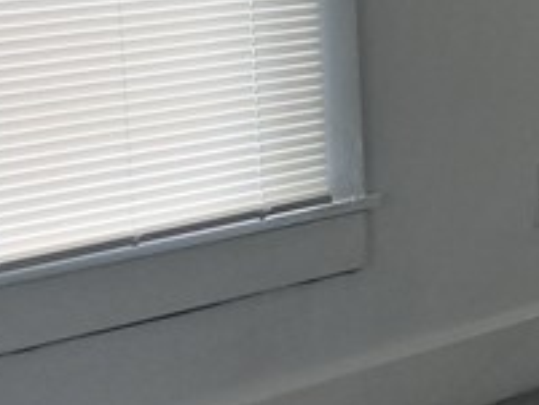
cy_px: -72
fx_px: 1901
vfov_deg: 11.9
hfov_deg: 12.5
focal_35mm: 122
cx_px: 1311
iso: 125
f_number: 1.8
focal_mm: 5.23
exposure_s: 1/60
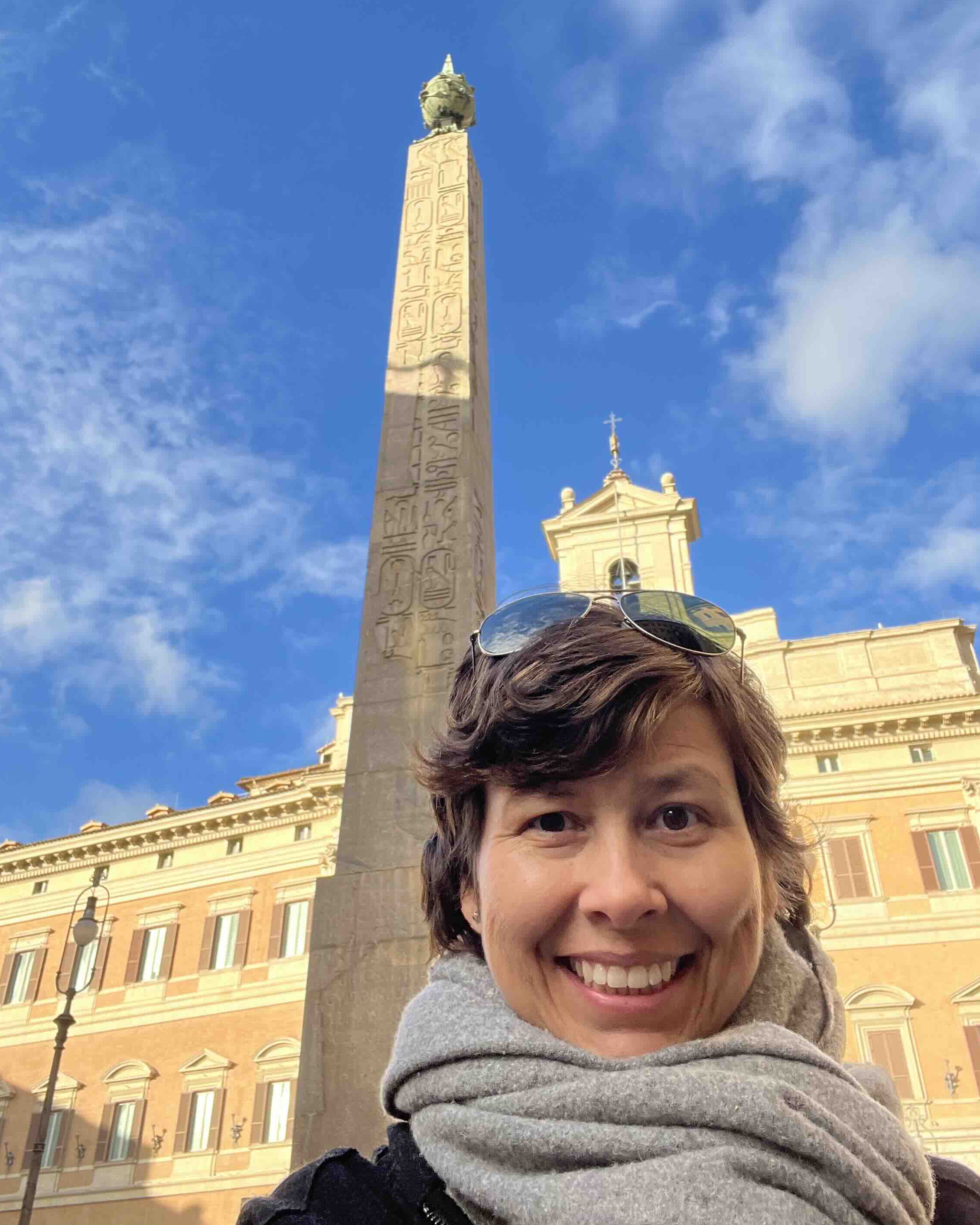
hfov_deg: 45.8
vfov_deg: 55.6
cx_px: 493
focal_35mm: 32
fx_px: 1160
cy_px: 566
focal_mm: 2.71
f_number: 2.2
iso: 32
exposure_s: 1/240
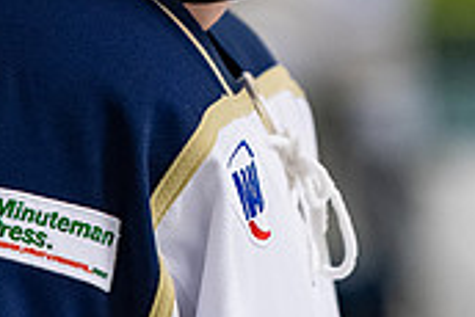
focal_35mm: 947
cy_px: -158
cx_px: 229
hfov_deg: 2.2
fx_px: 12505
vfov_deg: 1.5
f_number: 3.2
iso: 2000
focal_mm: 175
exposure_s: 1/800
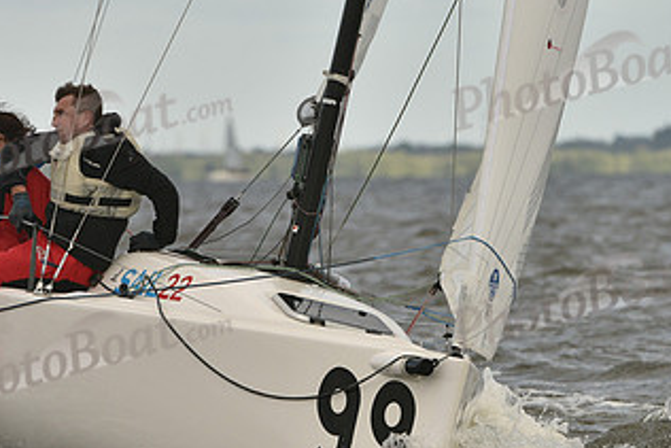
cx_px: 344
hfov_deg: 3.3
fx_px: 11635
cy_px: 216
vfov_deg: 2.2
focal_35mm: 624
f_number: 7.1
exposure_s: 1/1000
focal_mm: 340
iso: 320
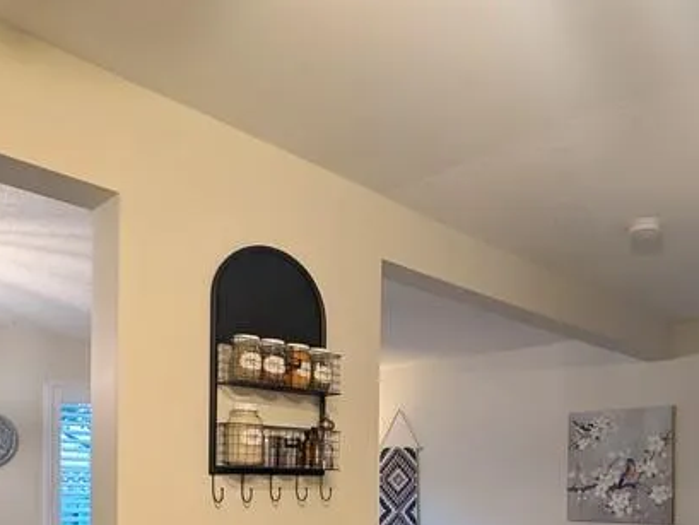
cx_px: 459
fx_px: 606
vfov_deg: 42.4
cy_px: 486
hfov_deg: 58.8
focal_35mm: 30
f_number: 1.7
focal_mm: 2.02
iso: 49
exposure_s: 1/15
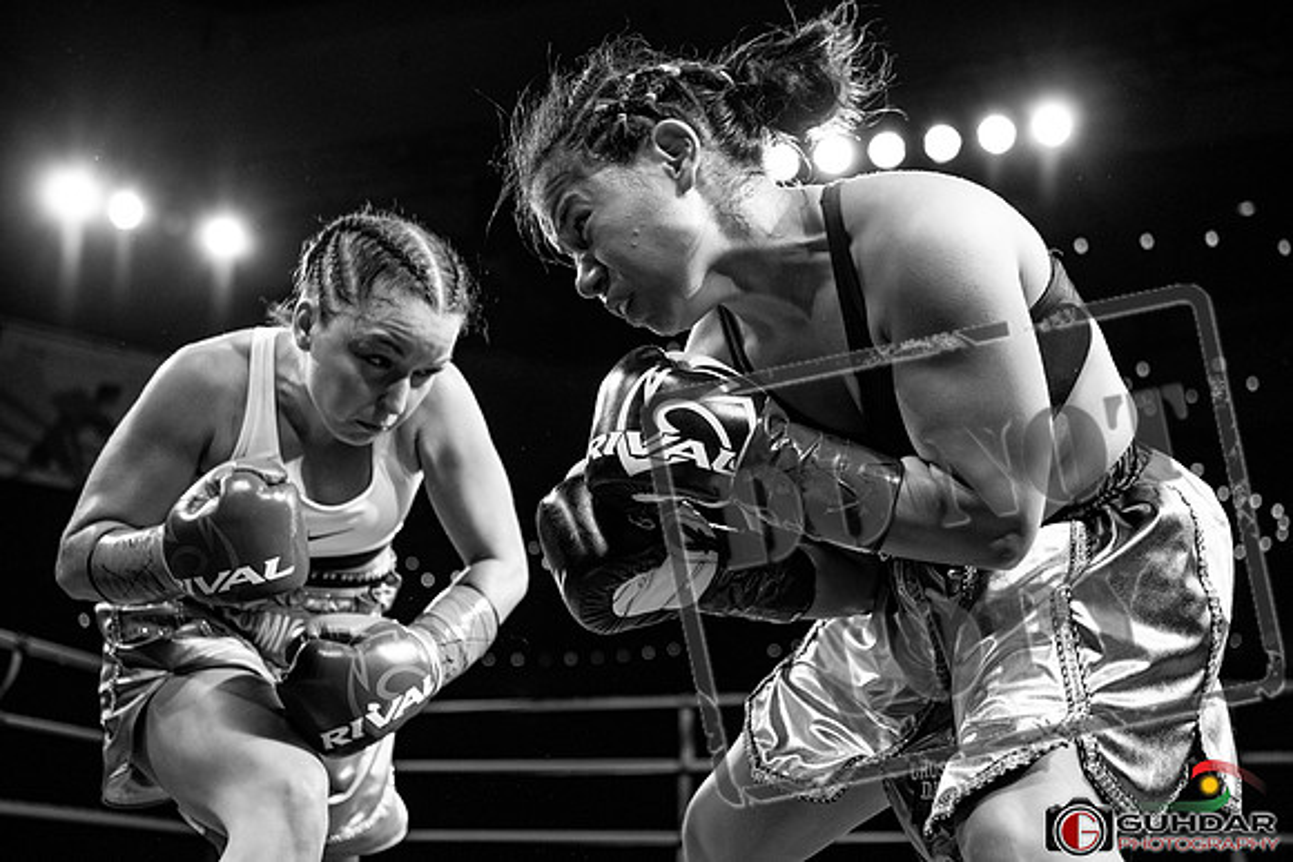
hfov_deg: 47.3
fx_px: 1474
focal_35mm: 41
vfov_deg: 32.6
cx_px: 676
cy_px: 433
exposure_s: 1/1250
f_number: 2.8
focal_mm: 38
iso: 1600
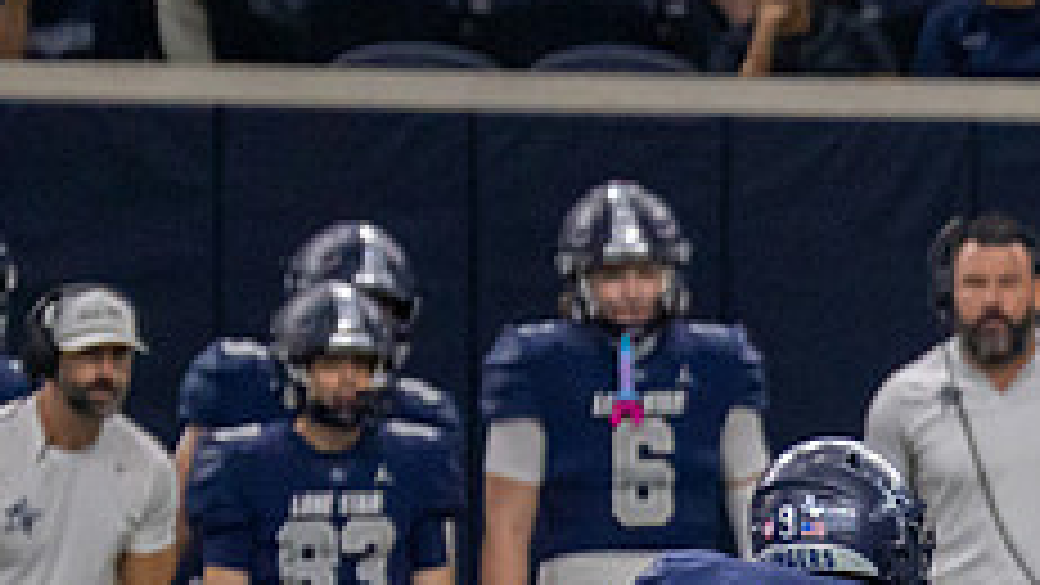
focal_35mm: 985
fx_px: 27166
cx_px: 1971
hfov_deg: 2.2
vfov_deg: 1.2
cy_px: 910
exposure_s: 1/1000
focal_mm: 200
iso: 2500
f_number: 2.8
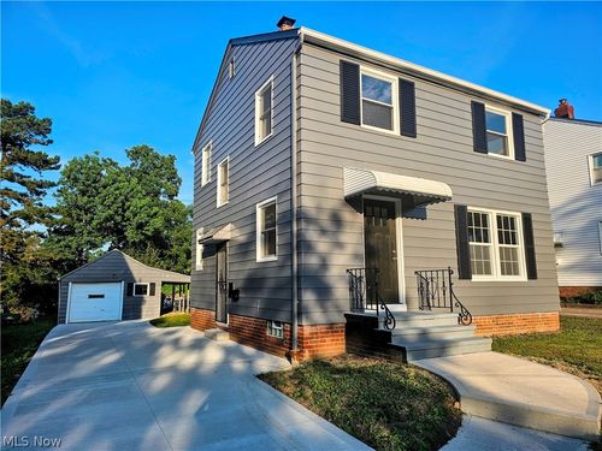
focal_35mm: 23
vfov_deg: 58.9
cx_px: 301
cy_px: 226
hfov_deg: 73.9
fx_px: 400
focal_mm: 6.3
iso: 10
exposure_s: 1/430
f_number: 1.7
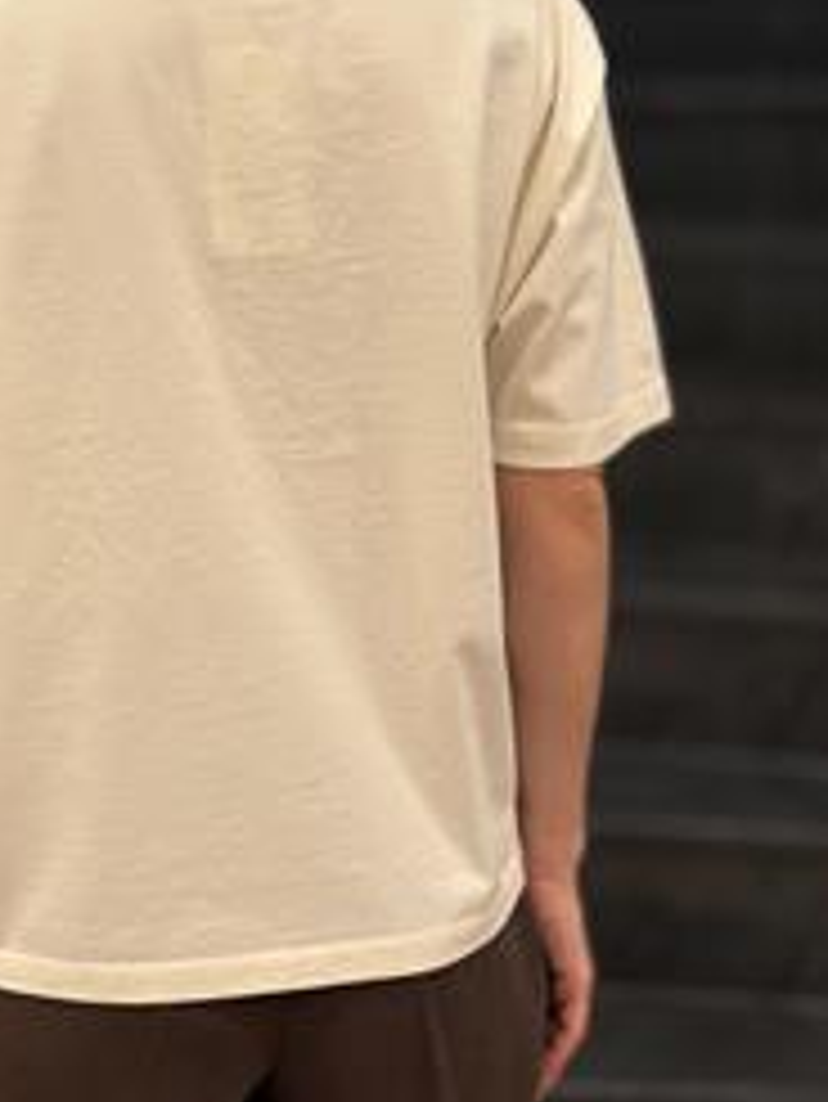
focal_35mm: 81
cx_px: 148
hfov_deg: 18.0
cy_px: 304
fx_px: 2581
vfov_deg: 23.9
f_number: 1.78
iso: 64
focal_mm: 6.86
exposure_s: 1/50
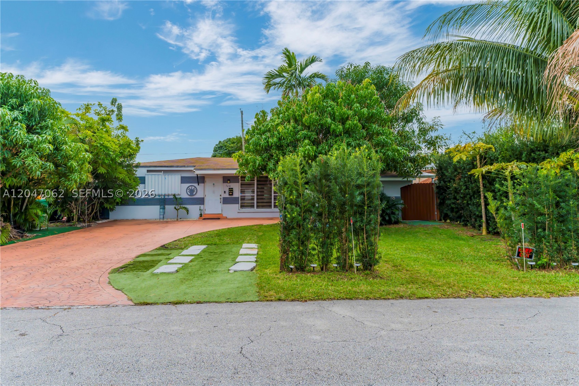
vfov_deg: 53.1
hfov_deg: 73.7
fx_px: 386
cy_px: 193
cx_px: 290
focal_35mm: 24
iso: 100
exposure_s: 1/160
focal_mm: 24
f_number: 8
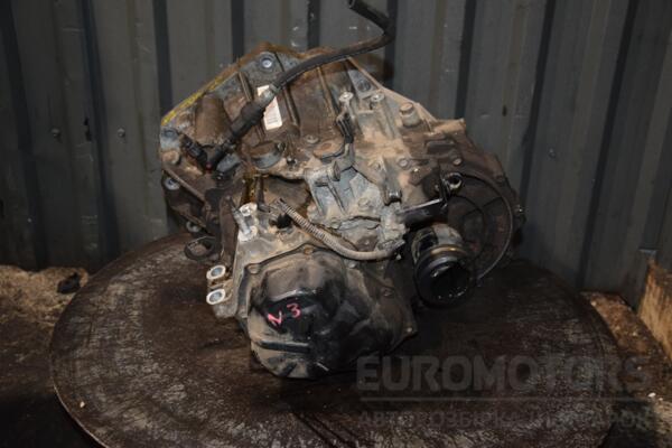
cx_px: 336
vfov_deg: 29.9
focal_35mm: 45
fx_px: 840
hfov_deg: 43.6
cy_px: 224
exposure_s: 1/60
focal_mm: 30
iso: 800
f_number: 5
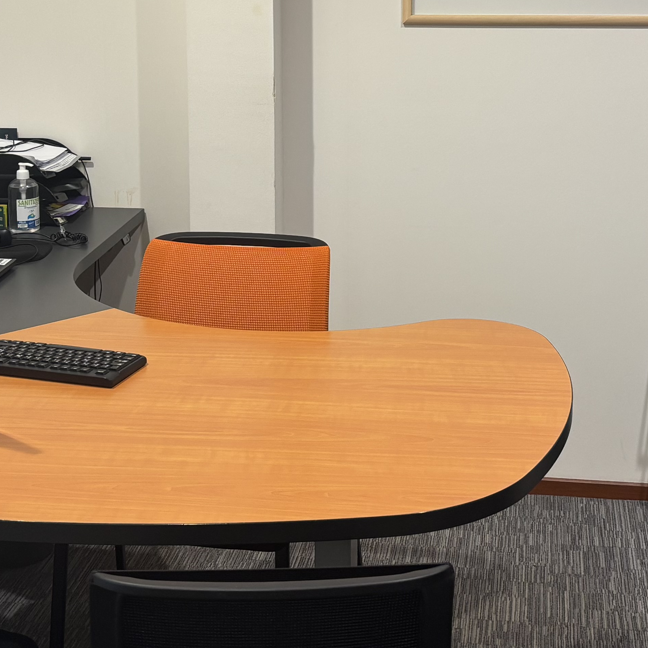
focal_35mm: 69
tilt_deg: -9.0
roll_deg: -0.1
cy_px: 110
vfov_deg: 24.5
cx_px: 310
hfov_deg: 25.0
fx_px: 1461
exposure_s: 1/50
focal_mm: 5.96
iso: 80
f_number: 1.6
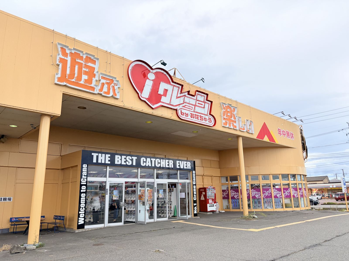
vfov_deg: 53.1
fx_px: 262
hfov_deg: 67.3
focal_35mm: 26
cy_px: 130
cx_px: 174
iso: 50
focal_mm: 6
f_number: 1.6
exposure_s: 1/2639
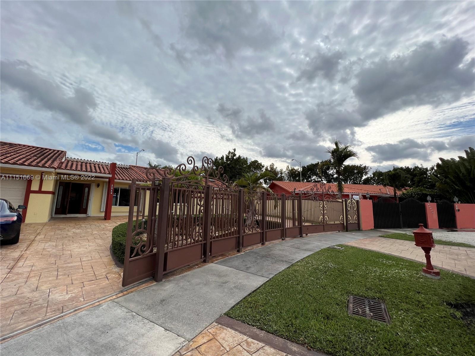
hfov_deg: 106.2
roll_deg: +0.0
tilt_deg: +7.7
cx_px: 238
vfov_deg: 89.9
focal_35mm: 13
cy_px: 178
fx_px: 178
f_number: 1.8
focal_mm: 1.57
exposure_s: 1/3425
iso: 32
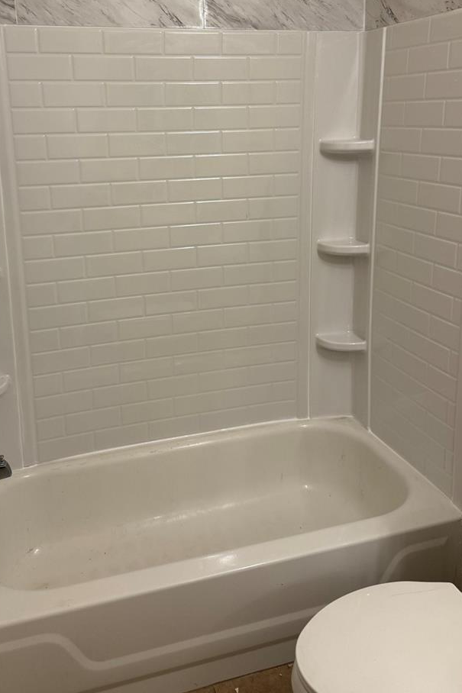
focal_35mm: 33
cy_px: 247
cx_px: 198
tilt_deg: -10.6
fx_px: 635
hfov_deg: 39.9
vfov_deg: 56.3
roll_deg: +1.5
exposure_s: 1/60
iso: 160
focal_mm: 6.76
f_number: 1.78
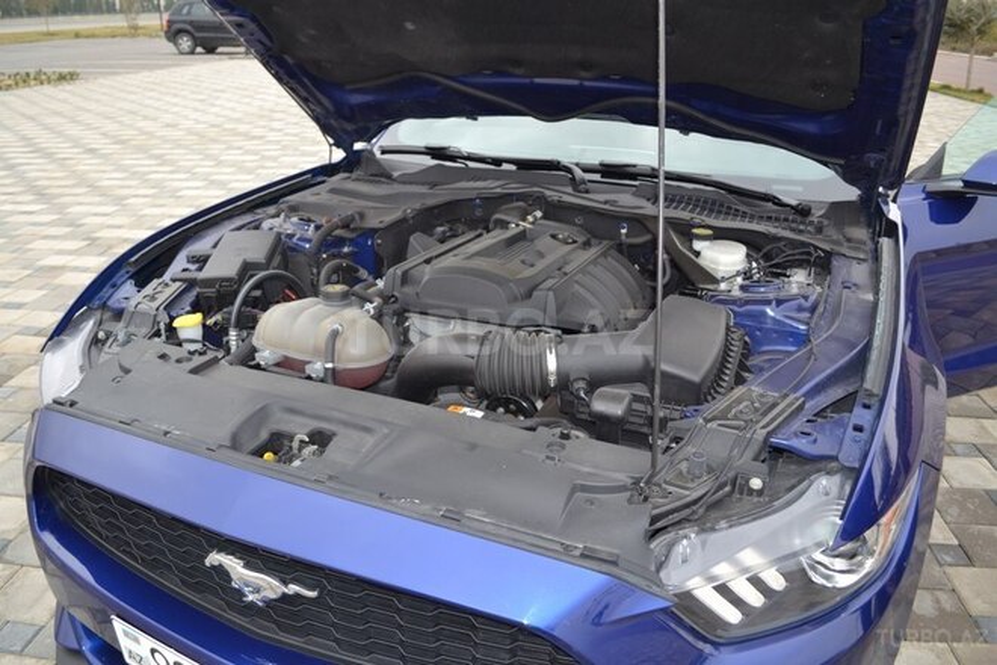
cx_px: 498
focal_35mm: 27
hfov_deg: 67.4
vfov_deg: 47.9
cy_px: 332
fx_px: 748
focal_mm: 18
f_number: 4
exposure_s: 1/200
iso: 100
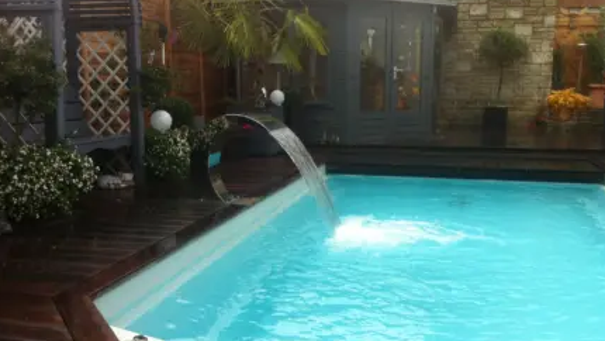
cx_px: 305
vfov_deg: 30.4
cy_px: 180
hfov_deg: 51.6
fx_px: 626
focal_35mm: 39
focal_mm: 3.85
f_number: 2.8
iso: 80
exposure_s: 1/158
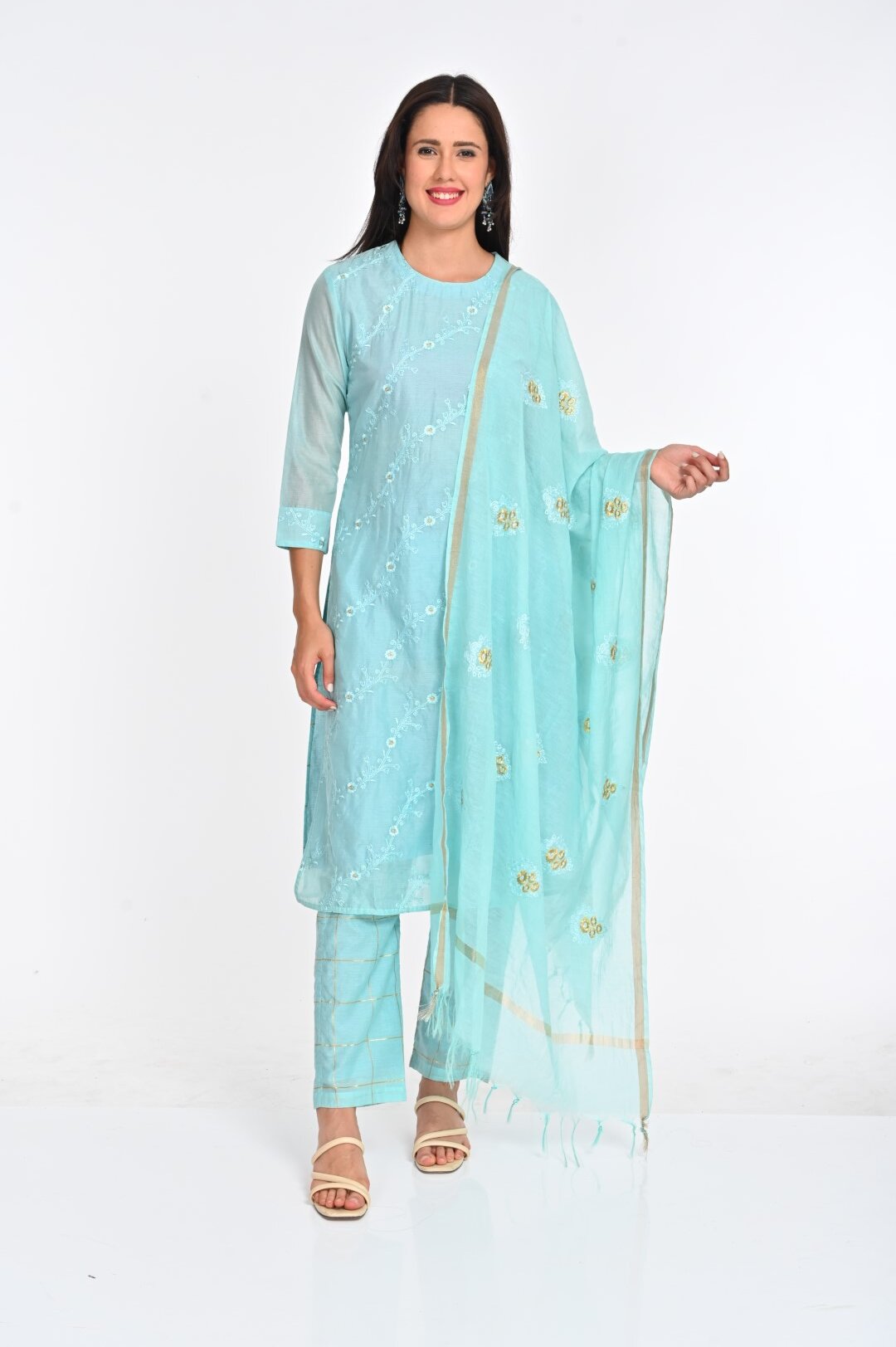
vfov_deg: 37.5
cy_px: 674
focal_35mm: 53
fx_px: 1981
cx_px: 448
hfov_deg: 25.5
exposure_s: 1/160
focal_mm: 53
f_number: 8
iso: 320
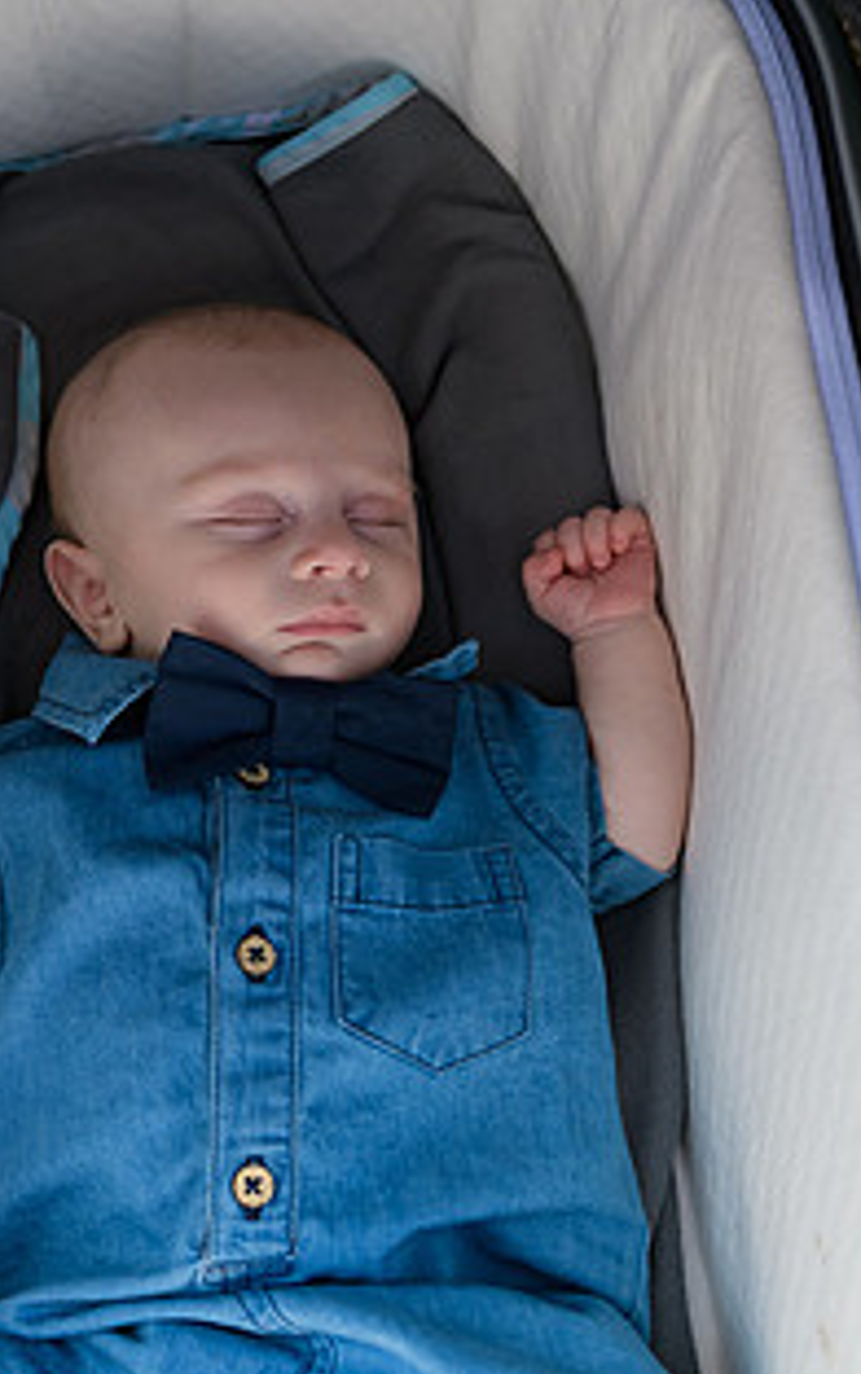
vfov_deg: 39.4
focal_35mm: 51
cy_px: 568
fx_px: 1912
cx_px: 321
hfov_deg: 25.3
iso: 200
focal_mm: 27
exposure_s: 1/800
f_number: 3.2
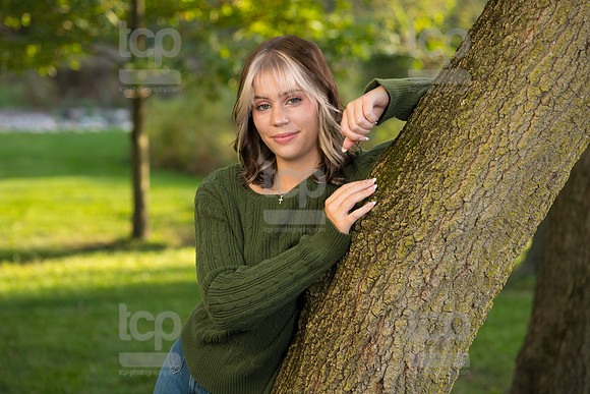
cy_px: 180
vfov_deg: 10.9
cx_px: 287
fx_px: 2057
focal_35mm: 125
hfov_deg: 16.3
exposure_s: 1/250
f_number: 4.5
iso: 250
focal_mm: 105
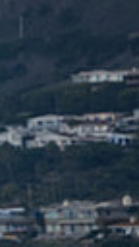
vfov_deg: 0.9
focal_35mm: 2408
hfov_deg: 0.5
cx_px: -308
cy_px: 207
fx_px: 15778
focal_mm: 400
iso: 400
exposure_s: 1/4000
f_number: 5.6
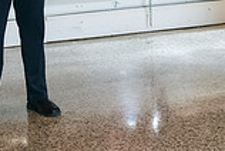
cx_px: 164
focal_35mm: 132
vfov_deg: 10.1
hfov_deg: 15.4
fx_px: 827
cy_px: -82
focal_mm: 36
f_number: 3.5
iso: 2500
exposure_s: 1/200
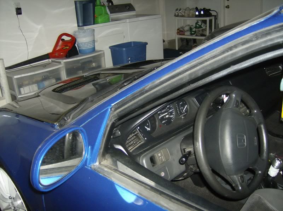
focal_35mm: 36
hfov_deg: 51.5
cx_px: 142
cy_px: 106
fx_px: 294
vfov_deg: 39.5
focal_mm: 6
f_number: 2.8
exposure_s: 1/60
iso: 200
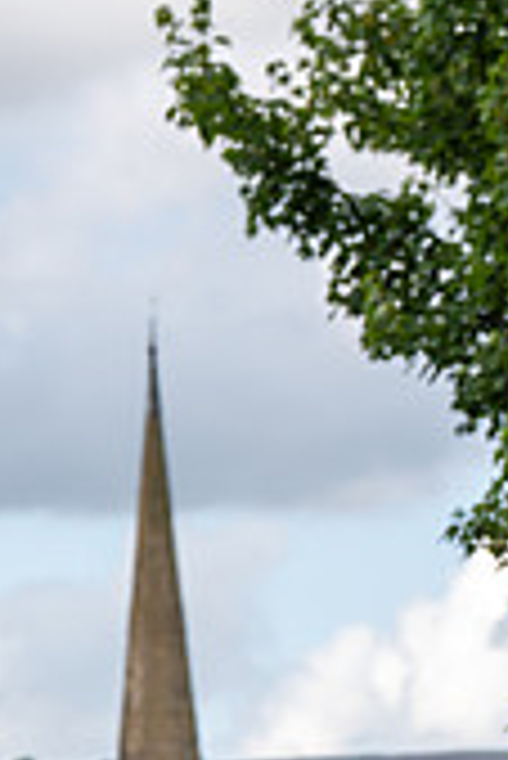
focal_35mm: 295
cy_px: 913
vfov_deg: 6.9
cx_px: 243
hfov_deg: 4.7
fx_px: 6231
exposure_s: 1/1000
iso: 160
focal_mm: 111
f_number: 4.5
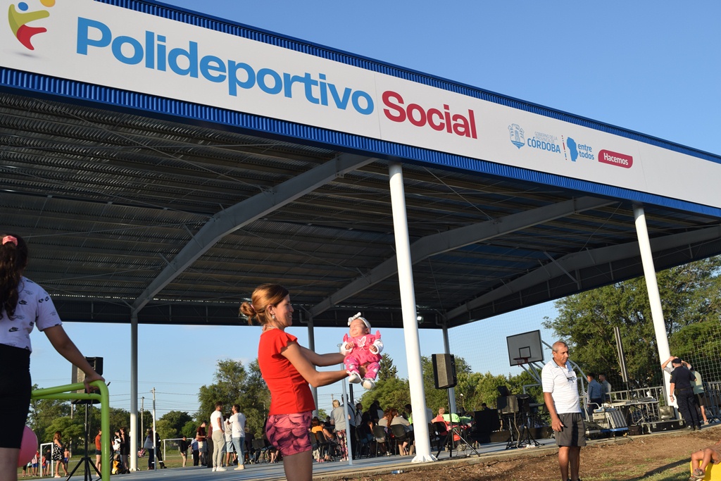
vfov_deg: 36.9
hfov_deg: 53.1
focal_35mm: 36
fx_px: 721
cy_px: 240
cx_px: 360
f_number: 8
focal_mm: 24
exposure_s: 1/200
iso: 100
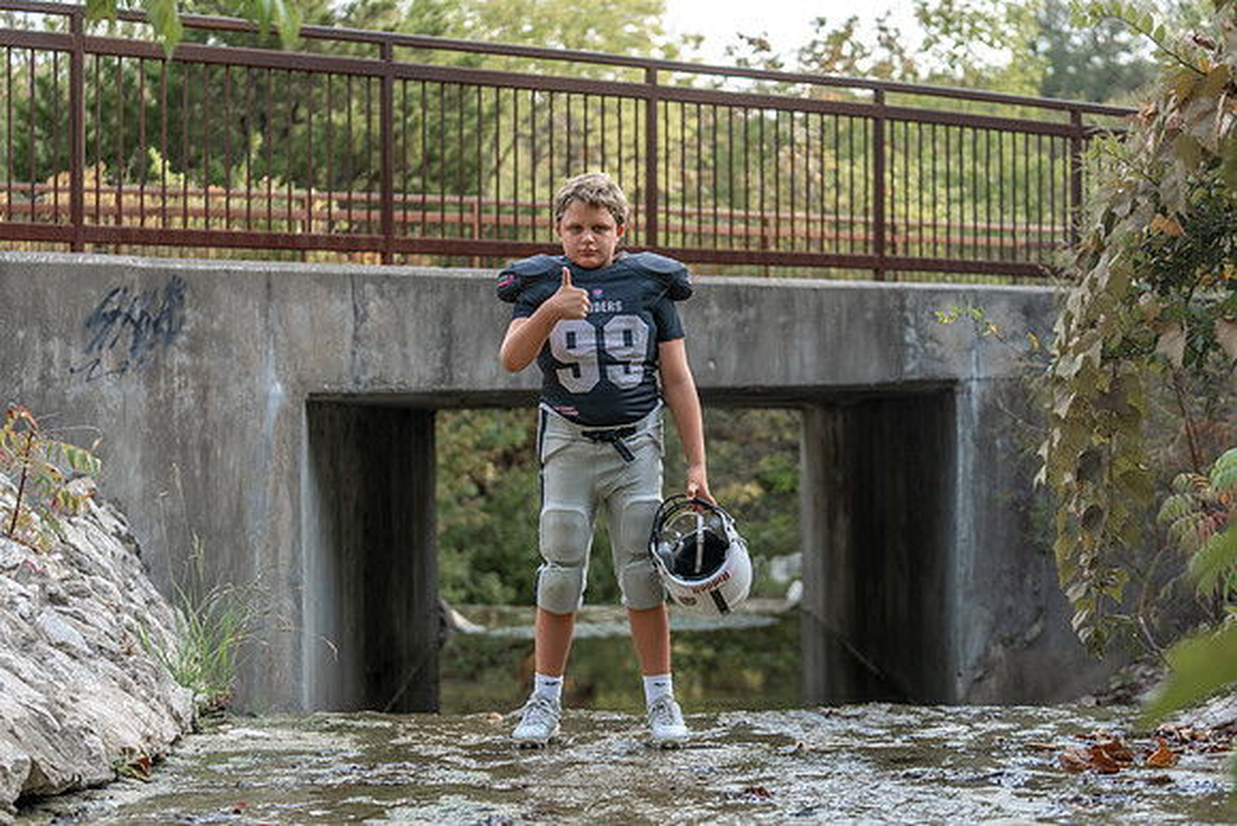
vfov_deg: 19.5
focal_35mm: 70
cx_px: 618
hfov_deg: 28.8
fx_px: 2406
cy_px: 413
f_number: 2.8
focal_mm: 70
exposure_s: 1/320
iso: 100
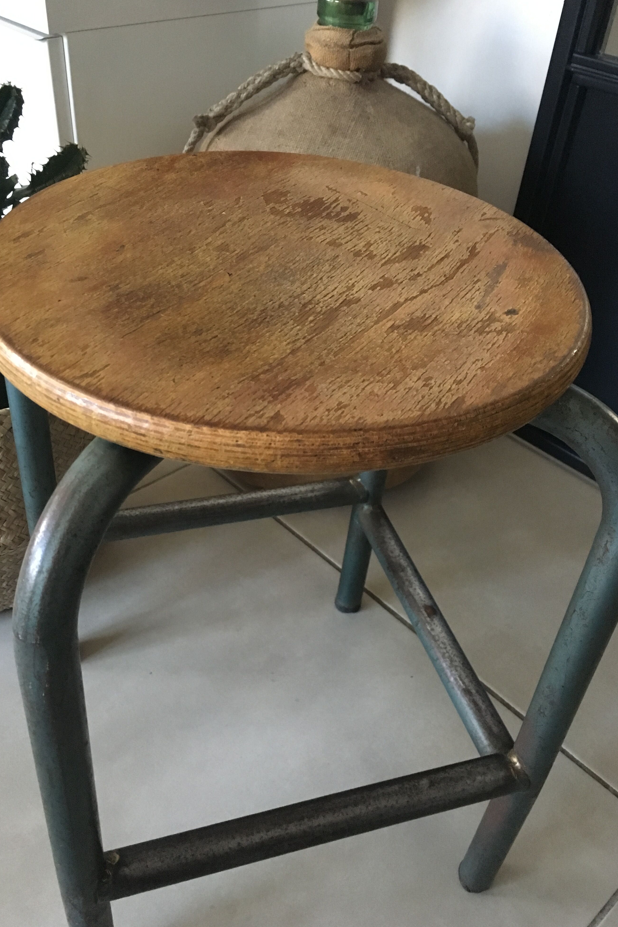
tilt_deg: -39.7
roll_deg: -5.5
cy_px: 471
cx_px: 279
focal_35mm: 31
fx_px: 798
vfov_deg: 60.3
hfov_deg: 42.3
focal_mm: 4.15
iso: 250
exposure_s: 1/17
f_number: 2.2
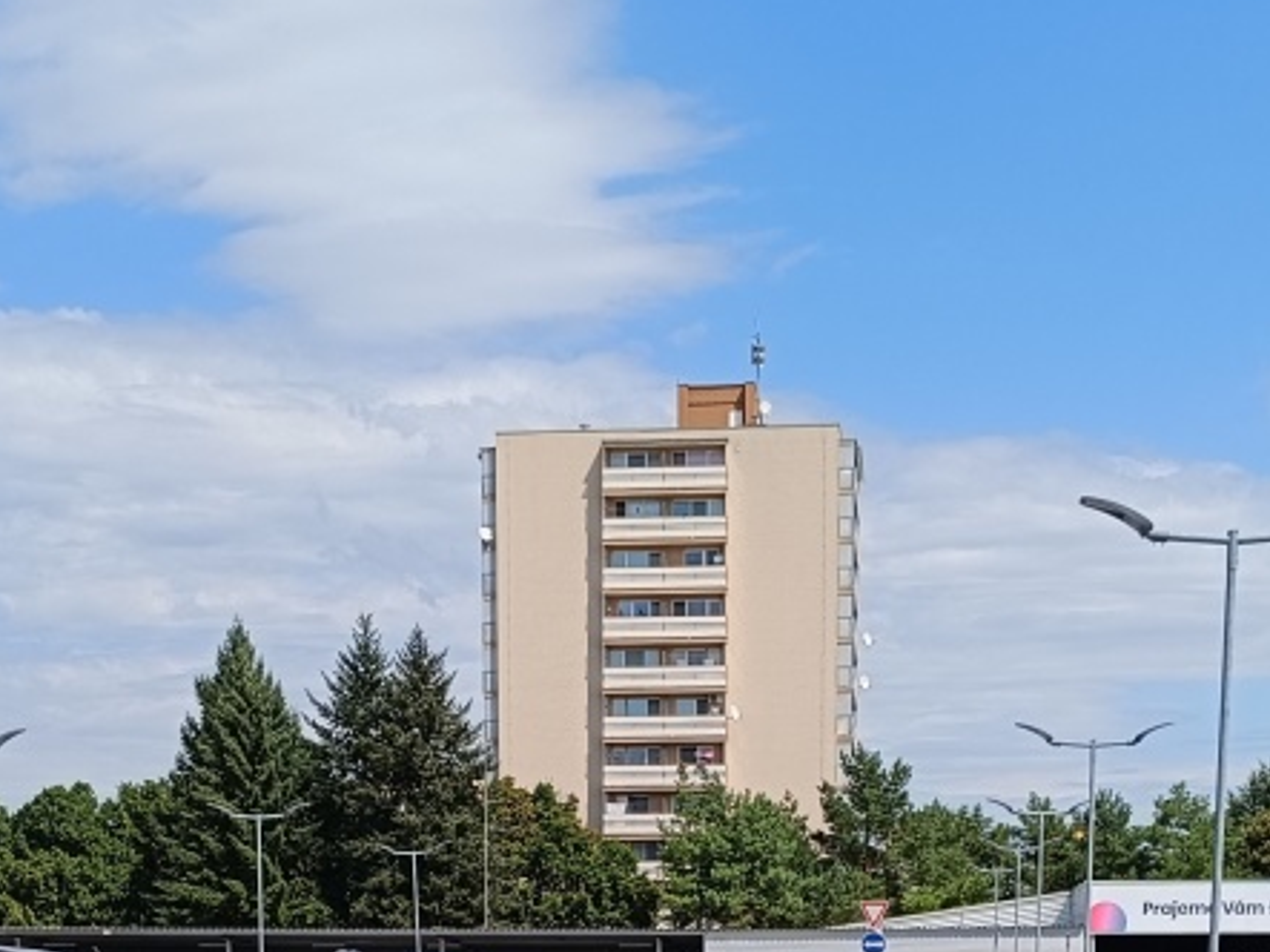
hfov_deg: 29.8
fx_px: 2384
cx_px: 657
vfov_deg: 20.8
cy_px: 1199
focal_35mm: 65
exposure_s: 1/1135
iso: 53
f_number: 1.88
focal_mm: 5.59
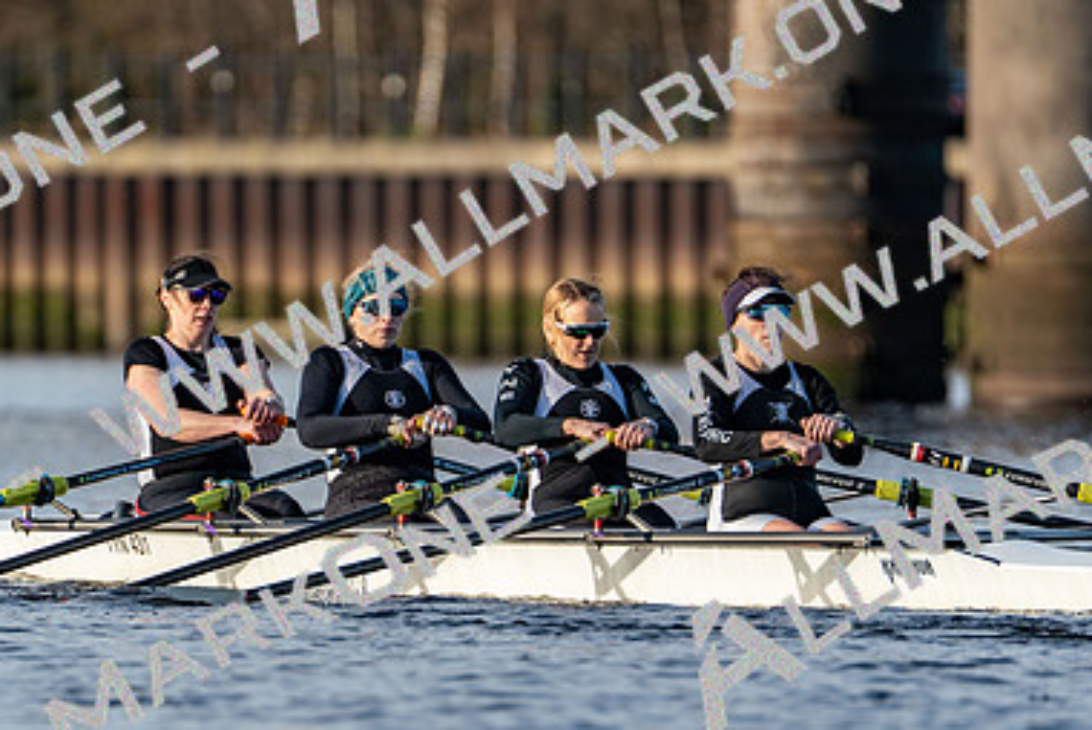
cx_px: 445
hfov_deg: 2.4
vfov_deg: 1.6
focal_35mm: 853
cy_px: 464
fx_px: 25893
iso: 800
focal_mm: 559
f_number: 6.3
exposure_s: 1/2000
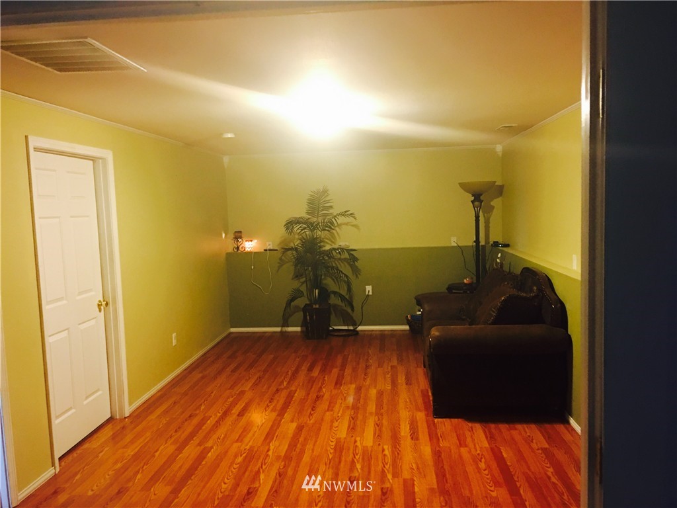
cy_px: 254
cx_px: 338
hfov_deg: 61.7
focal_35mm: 29
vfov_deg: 48.2
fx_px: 567
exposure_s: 1/4
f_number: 2.2
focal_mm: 4.15
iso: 64
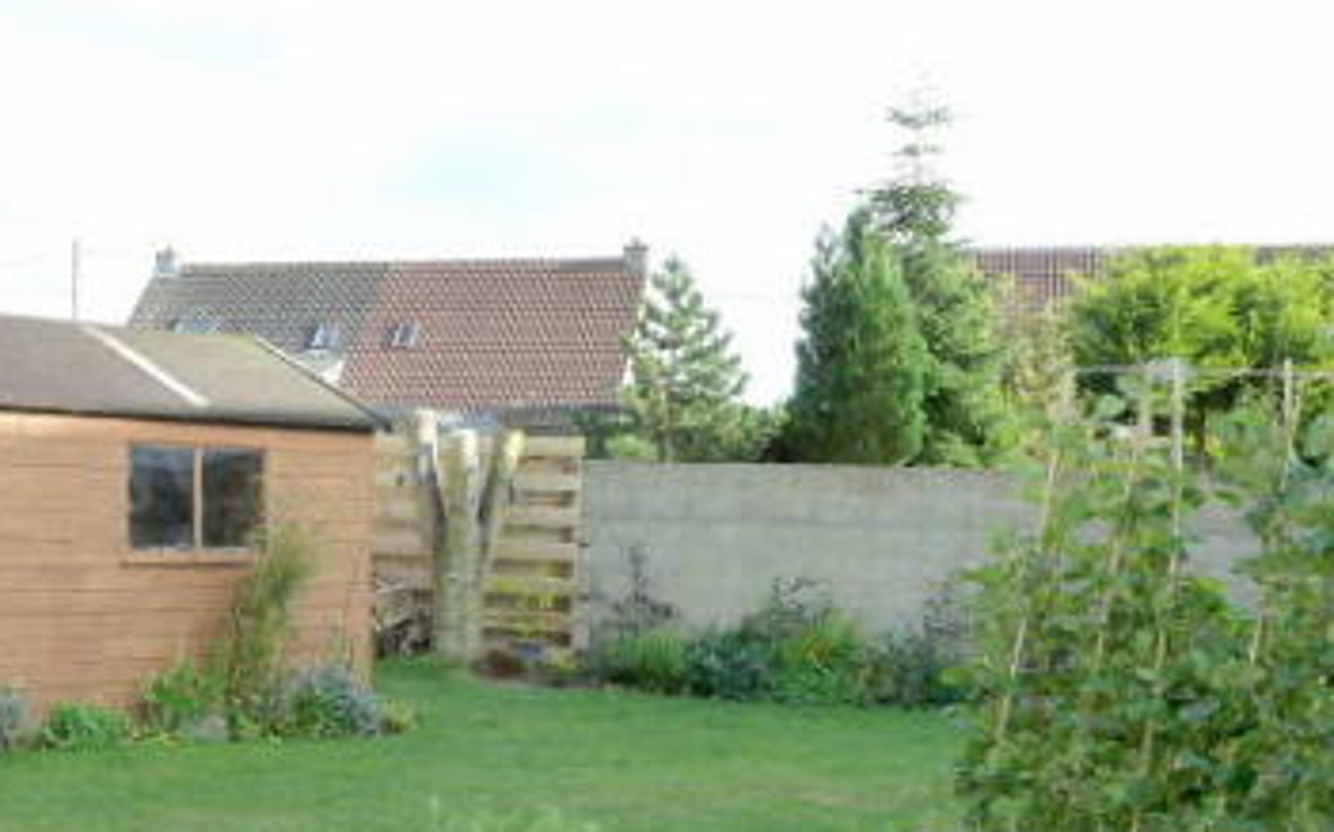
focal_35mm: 44
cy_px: 678
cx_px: 450
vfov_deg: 28.5
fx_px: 1599
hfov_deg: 44.7
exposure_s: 1/160
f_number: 4
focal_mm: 4.1
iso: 125
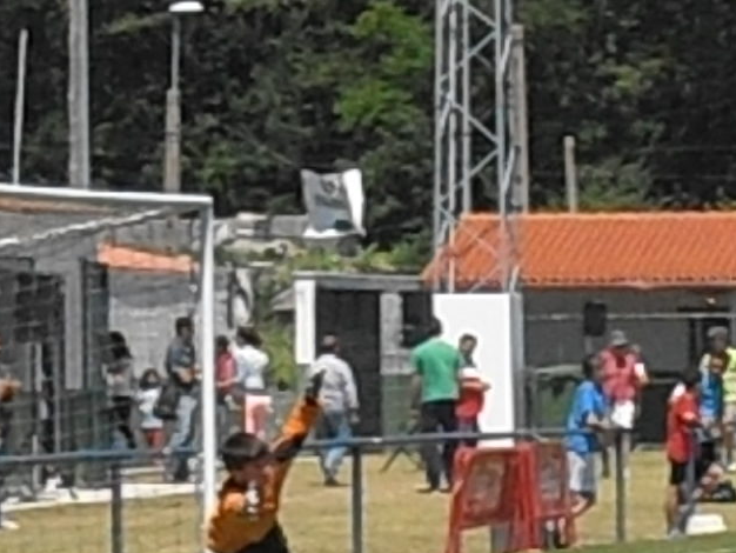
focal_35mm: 363
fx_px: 7721
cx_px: 542
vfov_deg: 4.1
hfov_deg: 5.5
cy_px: 602
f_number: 14
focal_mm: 19.64
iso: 400
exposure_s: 1/320
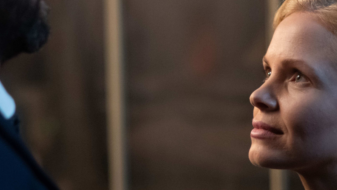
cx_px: 150
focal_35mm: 124
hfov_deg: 17.3
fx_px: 1108
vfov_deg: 9.8
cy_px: 80
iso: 3200
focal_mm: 50
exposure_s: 1/100
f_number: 1.4
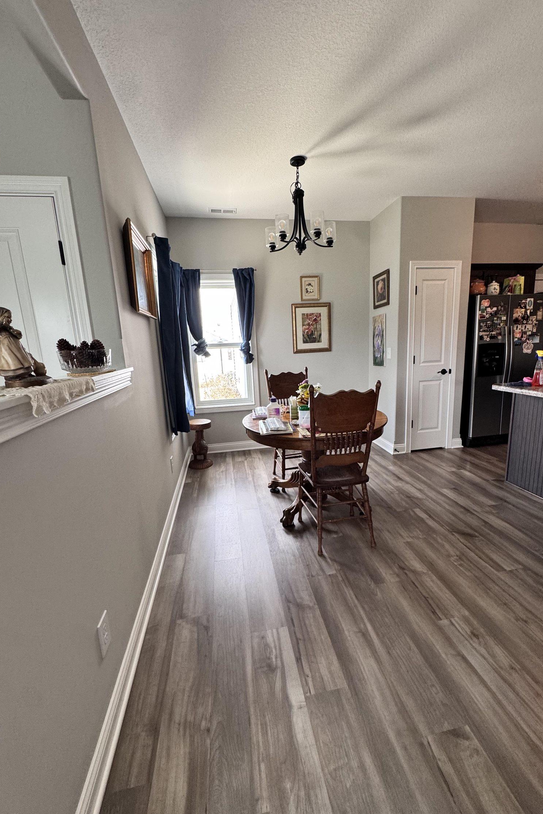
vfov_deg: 100.4
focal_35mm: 15
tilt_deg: -11.8
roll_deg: +2.9
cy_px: 411
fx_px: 339
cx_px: 280
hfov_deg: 77.3
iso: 200
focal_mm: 2.22
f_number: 2.2
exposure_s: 1/120
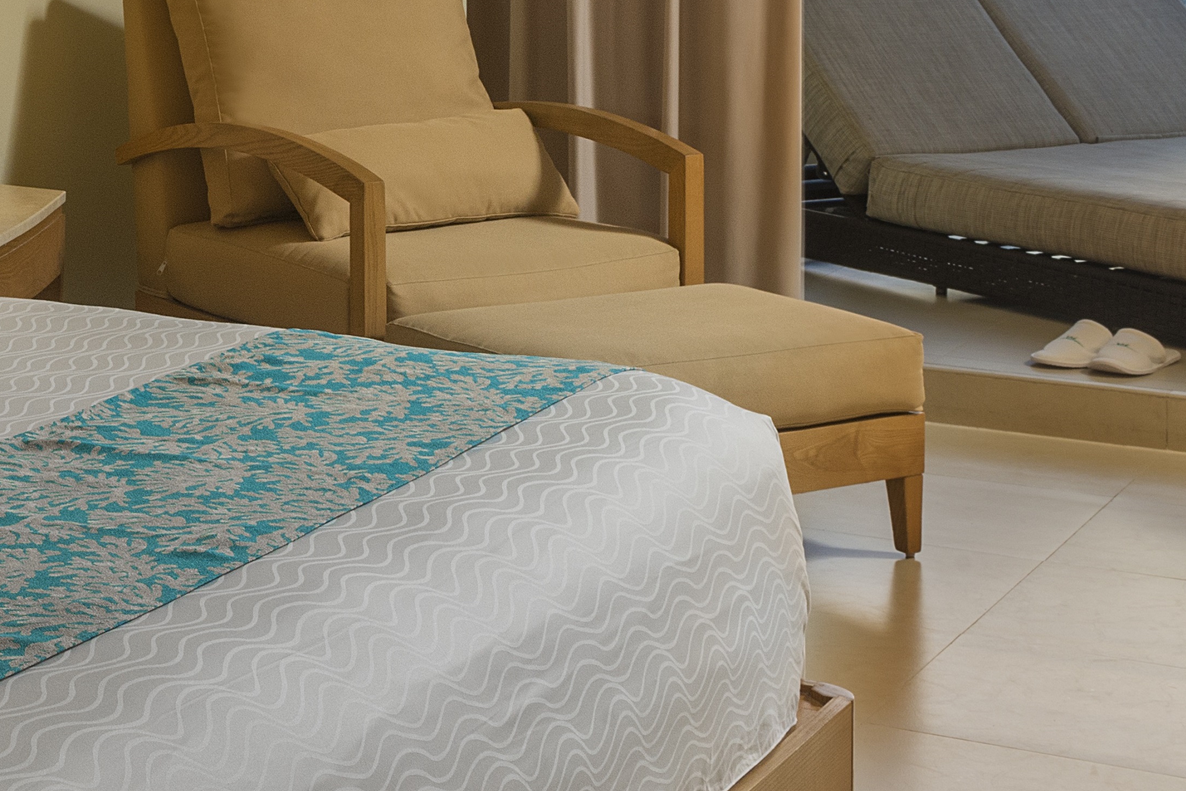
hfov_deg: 20.3
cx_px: -15
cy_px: -152
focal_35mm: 97
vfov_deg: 13.7
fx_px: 3196
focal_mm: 32
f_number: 16
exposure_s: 1/40
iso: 400
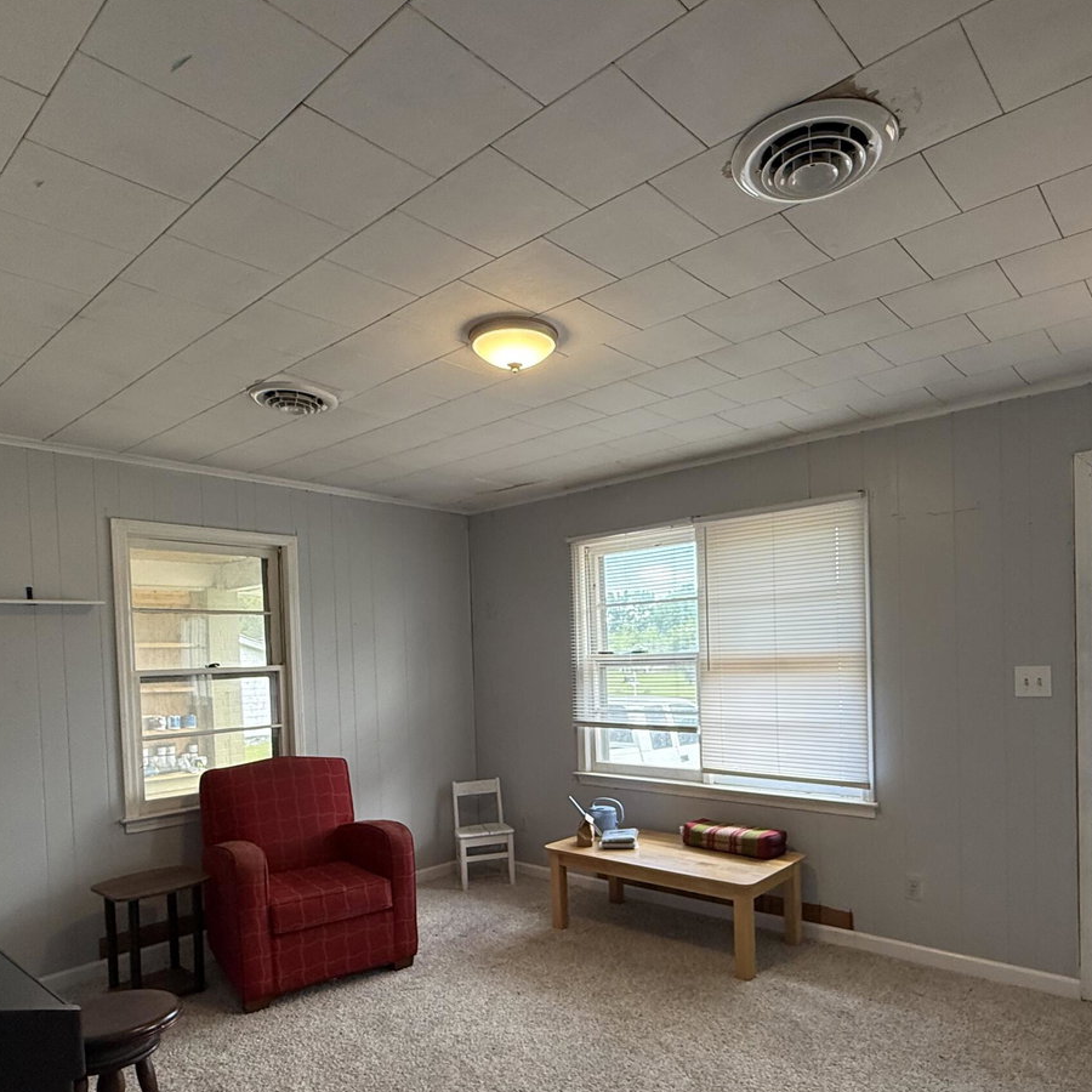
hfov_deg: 69.5
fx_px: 785
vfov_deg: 68.6
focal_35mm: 22
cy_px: 681
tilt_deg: -2.4
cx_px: 586
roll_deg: +2.9
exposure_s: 1/120
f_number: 2.2
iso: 160
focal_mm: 2.22
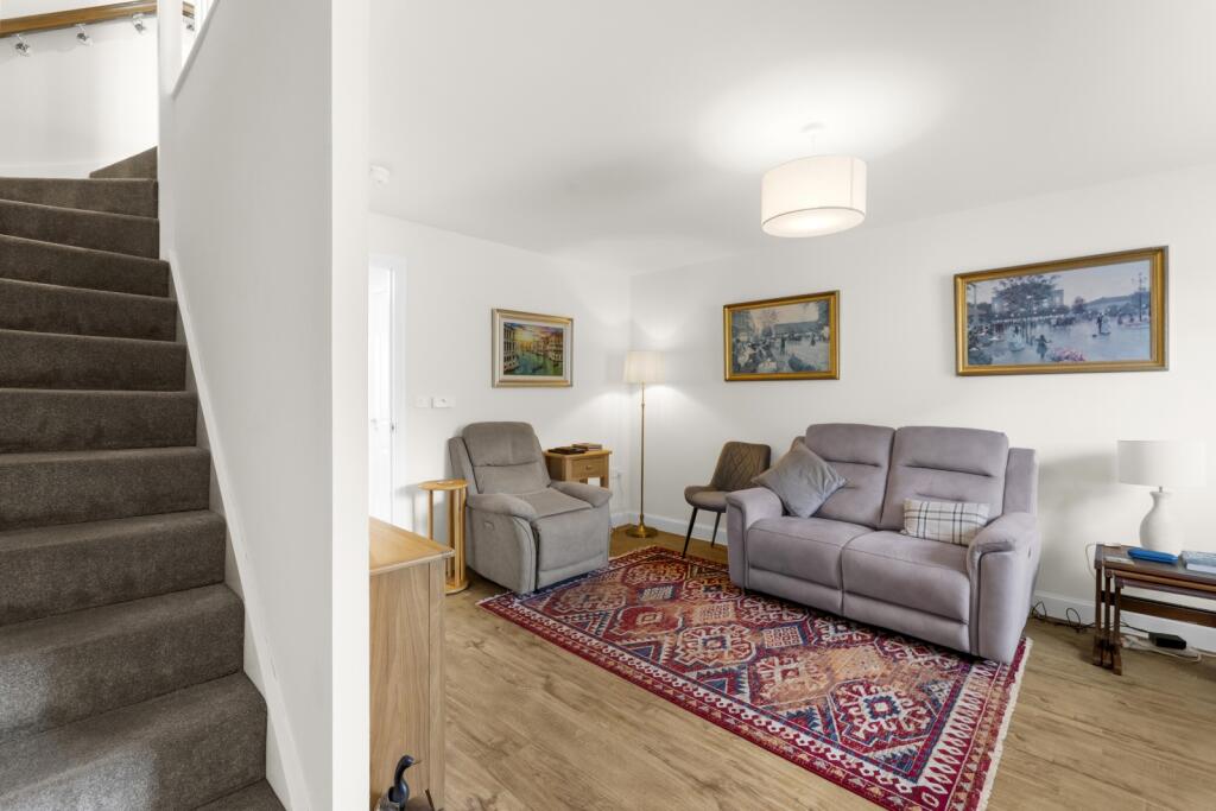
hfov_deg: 96.7
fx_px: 540
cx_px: 608
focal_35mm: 16
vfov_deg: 73.8
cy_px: 406
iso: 320
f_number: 8
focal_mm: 16
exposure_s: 1/4
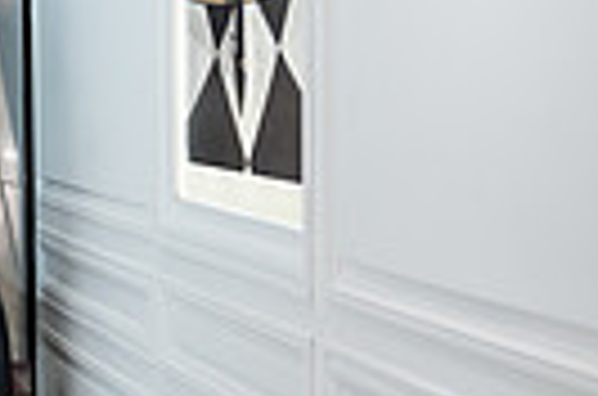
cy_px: 123
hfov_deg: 11.4
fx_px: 2850
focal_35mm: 172
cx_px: -343
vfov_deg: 7.9
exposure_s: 1/160
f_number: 3.2
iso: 1000
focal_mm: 31.5
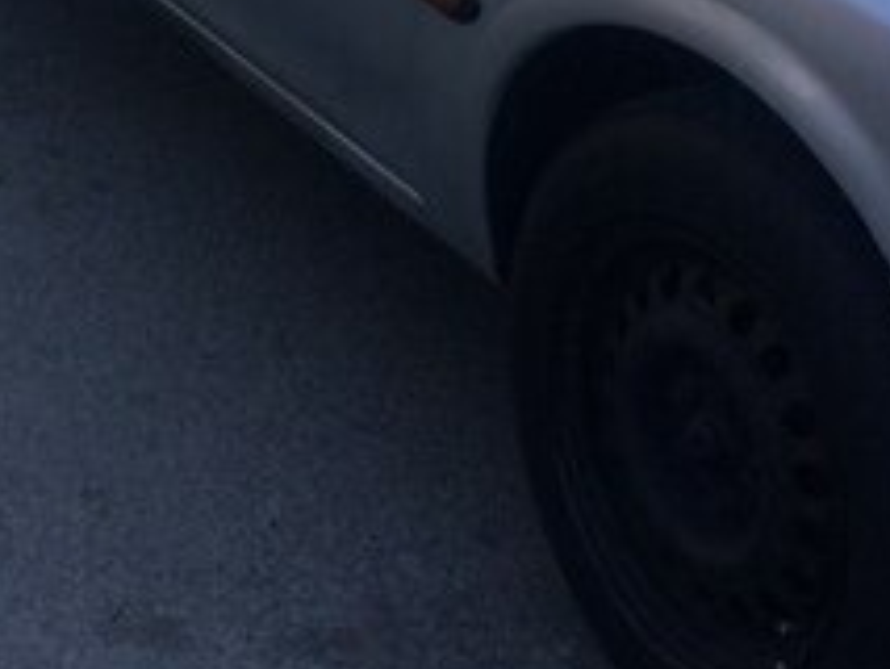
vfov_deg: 15.8
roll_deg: +2.2
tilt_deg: -19.5
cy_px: -144
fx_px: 2315
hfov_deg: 21.6
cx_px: 221
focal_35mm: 90
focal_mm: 4.15
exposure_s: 1/977
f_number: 2.2
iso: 32
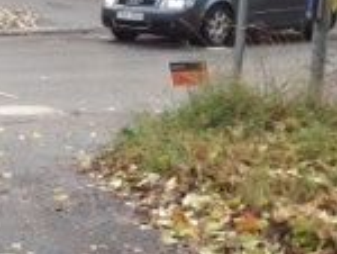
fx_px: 1453
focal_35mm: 149
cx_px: -198
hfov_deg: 12.5
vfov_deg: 9.9
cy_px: 272
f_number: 2.4
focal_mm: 4.28
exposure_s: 1/120
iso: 50
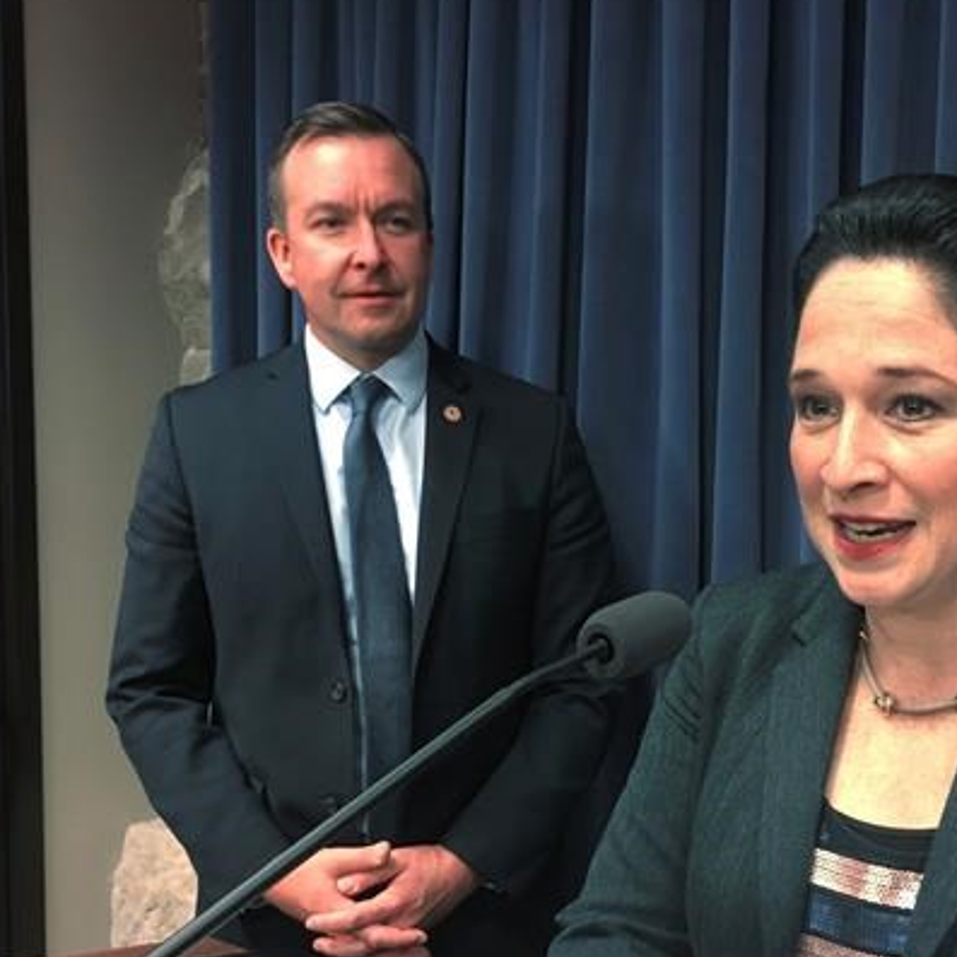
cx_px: 639
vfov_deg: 39.9
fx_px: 1314
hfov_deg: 39.5
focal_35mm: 42
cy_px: 571
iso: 100
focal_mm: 4.15
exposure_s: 1/30
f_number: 2.2
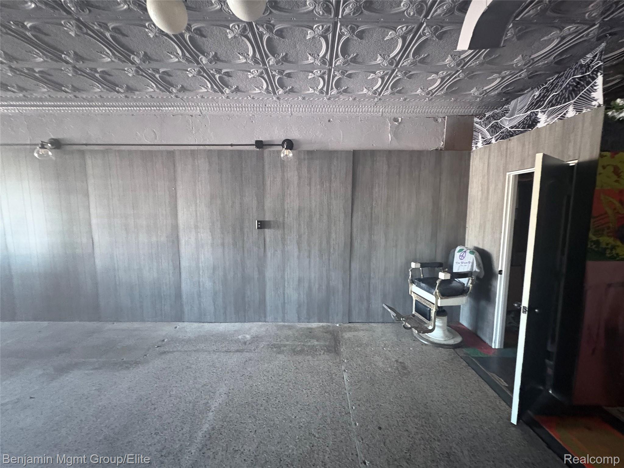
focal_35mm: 14
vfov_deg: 85.7
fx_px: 252
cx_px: 312
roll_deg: -0.1
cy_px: 234
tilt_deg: -5.3
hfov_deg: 102.1
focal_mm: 2.22
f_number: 2.2
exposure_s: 1/33
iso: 1000
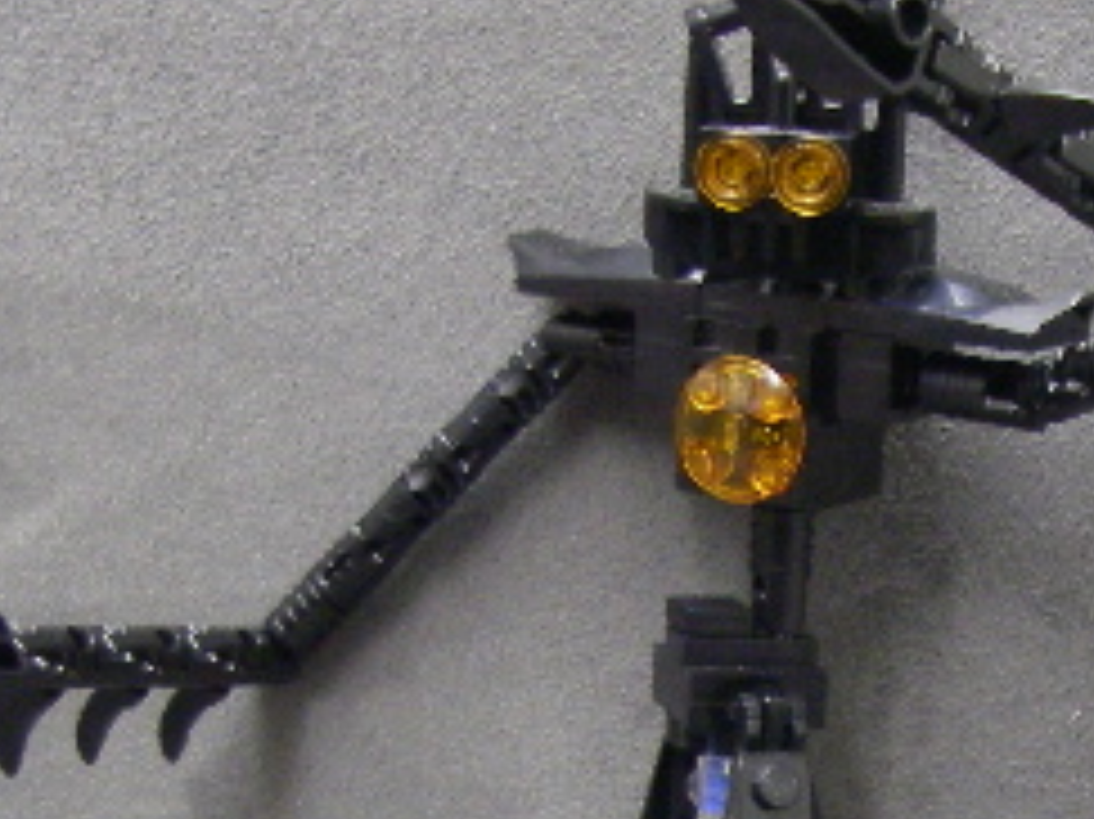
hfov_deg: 19.5
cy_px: 918
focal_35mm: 100
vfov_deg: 14.4
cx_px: 815
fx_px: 3159
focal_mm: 6.3
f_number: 3.3
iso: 320
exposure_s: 1/4
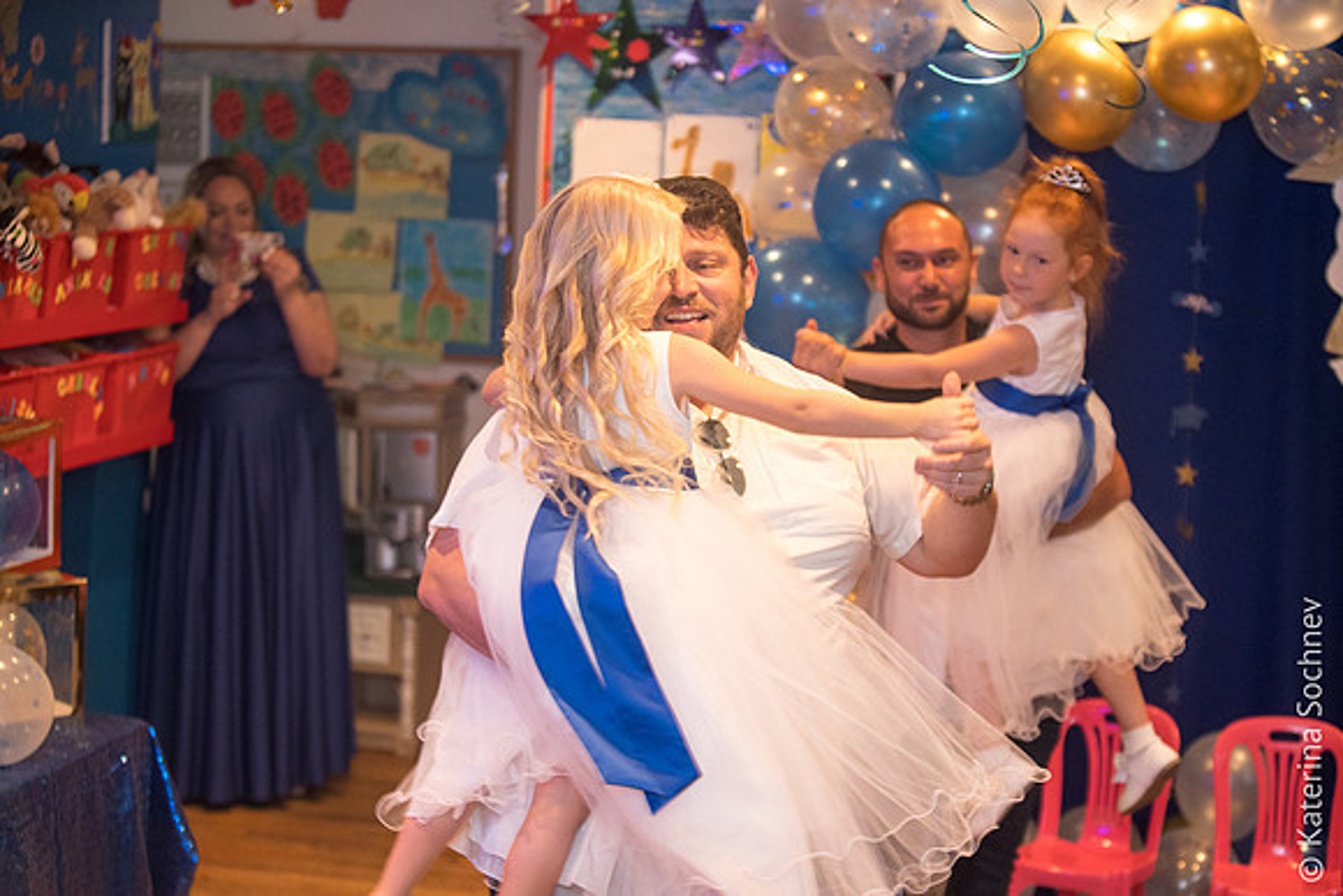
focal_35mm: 70
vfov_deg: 19.5
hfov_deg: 28.8
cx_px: 672
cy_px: 448
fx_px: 2612
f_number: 2.8
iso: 3200
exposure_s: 1/200
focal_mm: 70
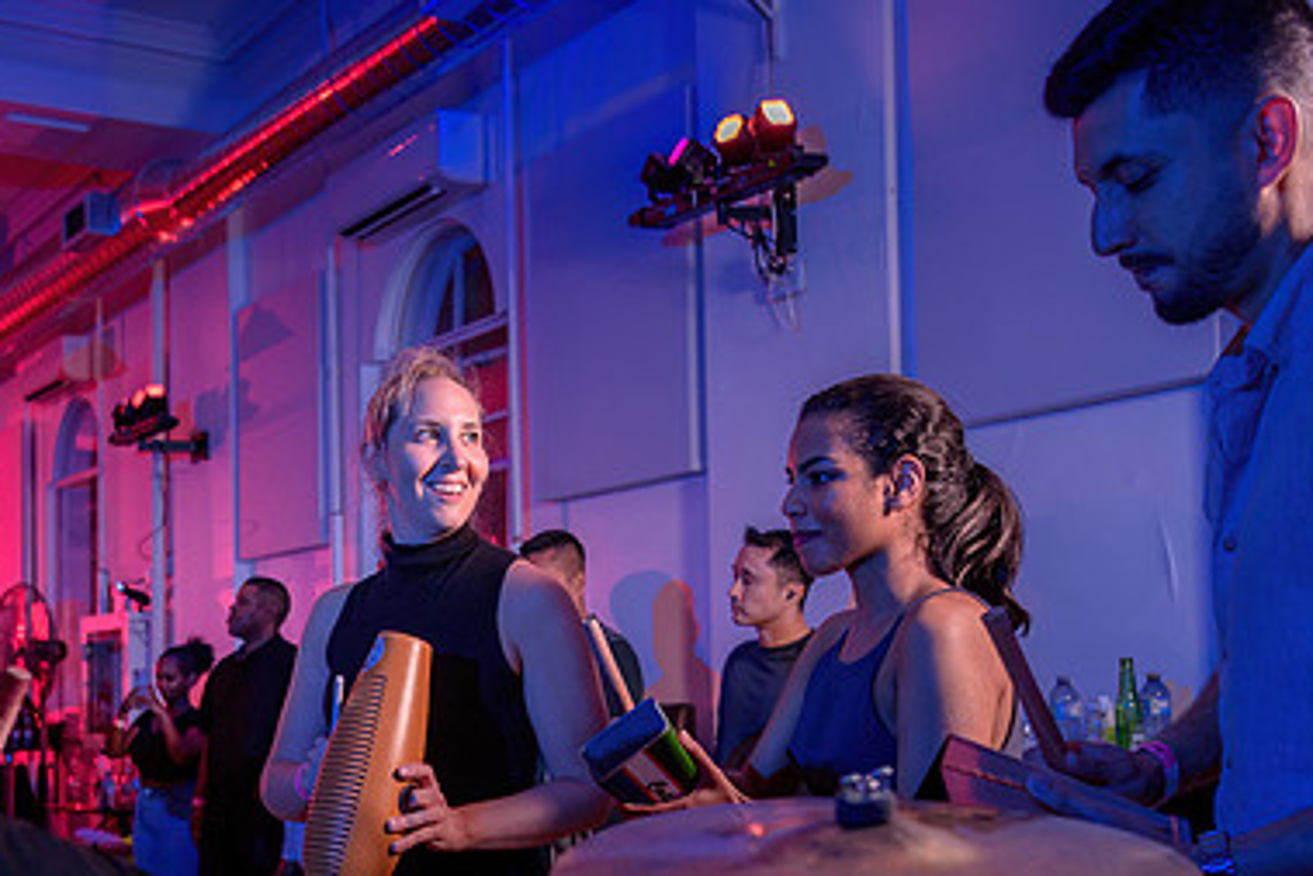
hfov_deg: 39.8
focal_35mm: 49
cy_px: 663
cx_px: 426
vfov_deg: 27.2
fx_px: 1788
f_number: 3.5
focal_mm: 32
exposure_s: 1/60
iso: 400
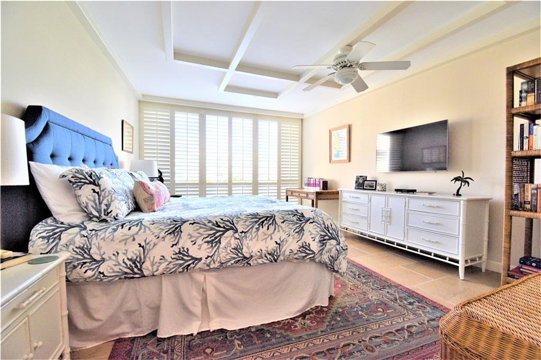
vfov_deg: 77.3
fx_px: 225
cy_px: 180
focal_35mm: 15
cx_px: 270
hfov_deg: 100.4
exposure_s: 1/50
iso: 400
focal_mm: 10
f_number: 8
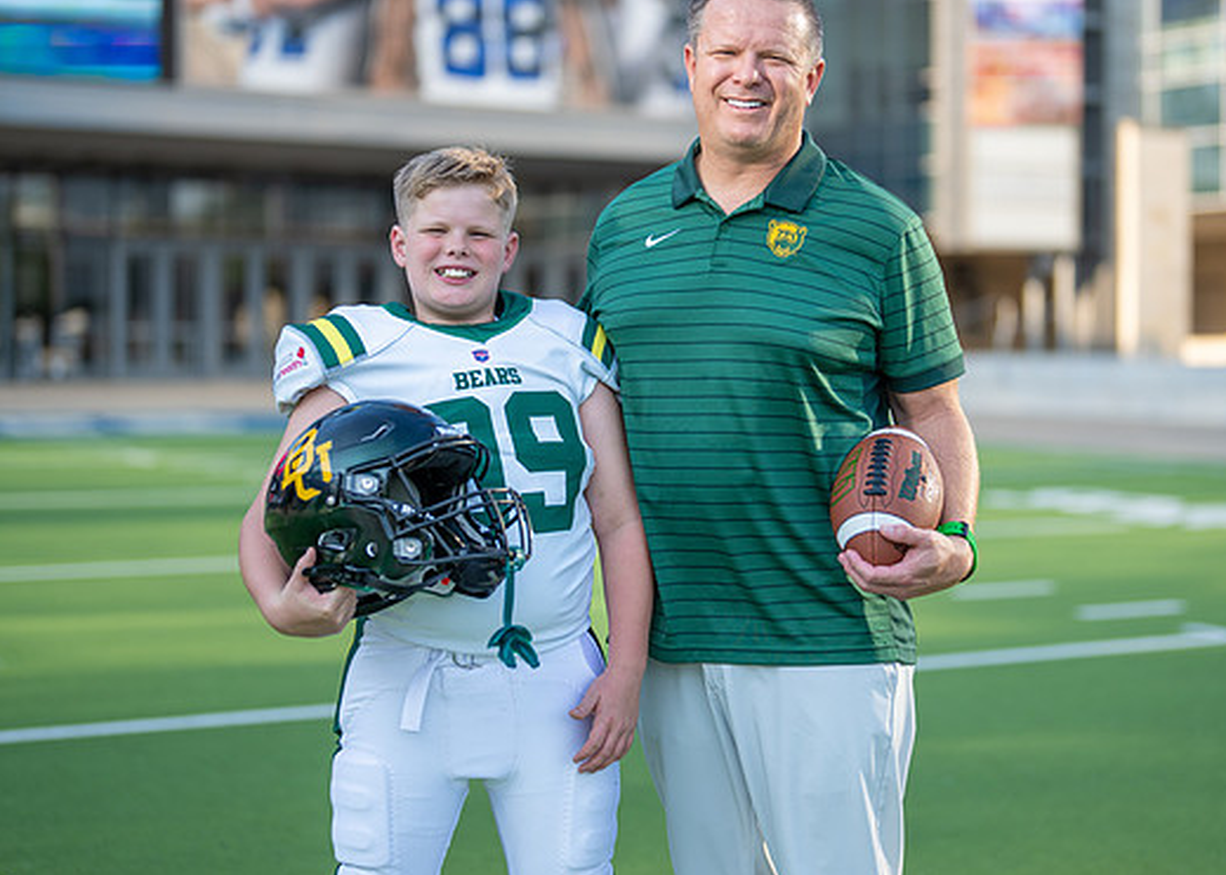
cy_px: 383
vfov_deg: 20.3
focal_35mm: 70
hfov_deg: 28.2
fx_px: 2436
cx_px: 683
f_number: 1.2
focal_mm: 50
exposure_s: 1/2500
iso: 100
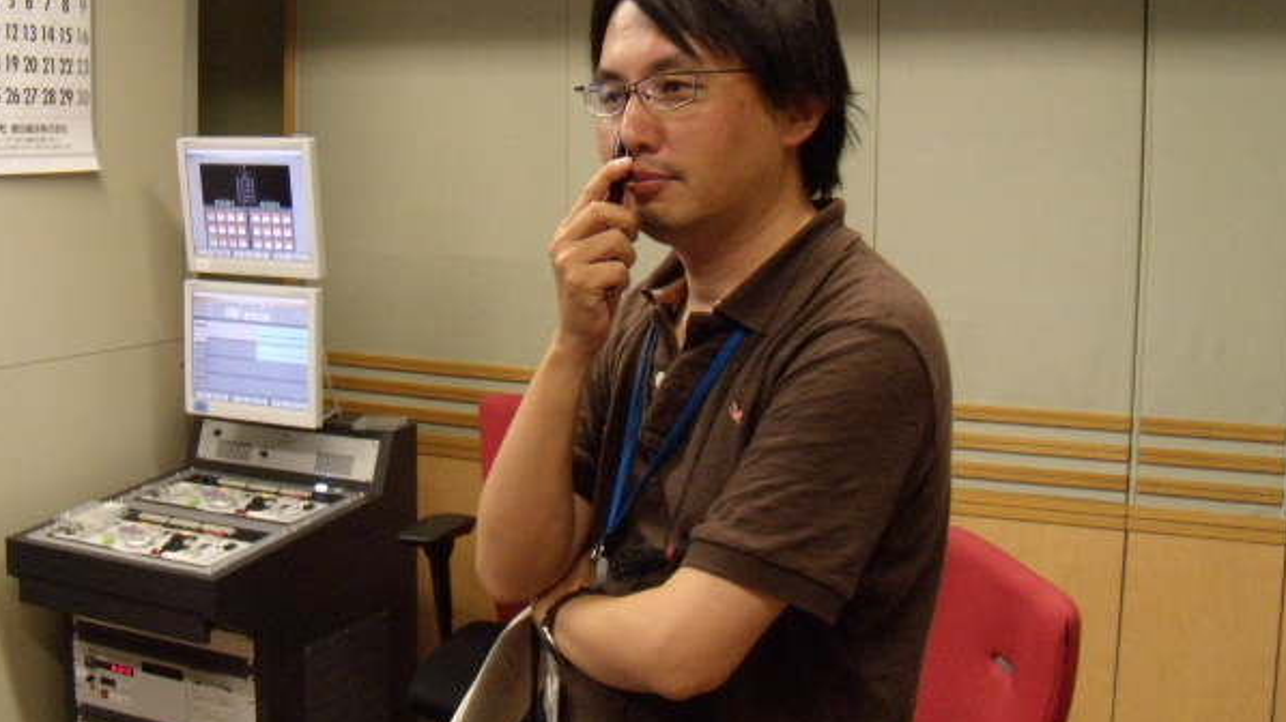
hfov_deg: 48.3
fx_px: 1432
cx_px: 606
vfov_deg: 28.3
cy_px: 303
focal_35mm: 42
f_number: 3.6
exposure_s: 1/25
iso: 400
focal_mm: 6.4
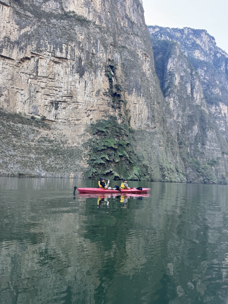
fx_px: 211
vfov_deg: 71.6
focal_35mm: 24
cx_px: 114
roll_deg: -1.9
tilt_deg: +7.2
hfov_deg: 56.8
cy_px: 152
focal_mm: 6.76
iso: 64
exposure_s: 1/121
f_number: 1.78
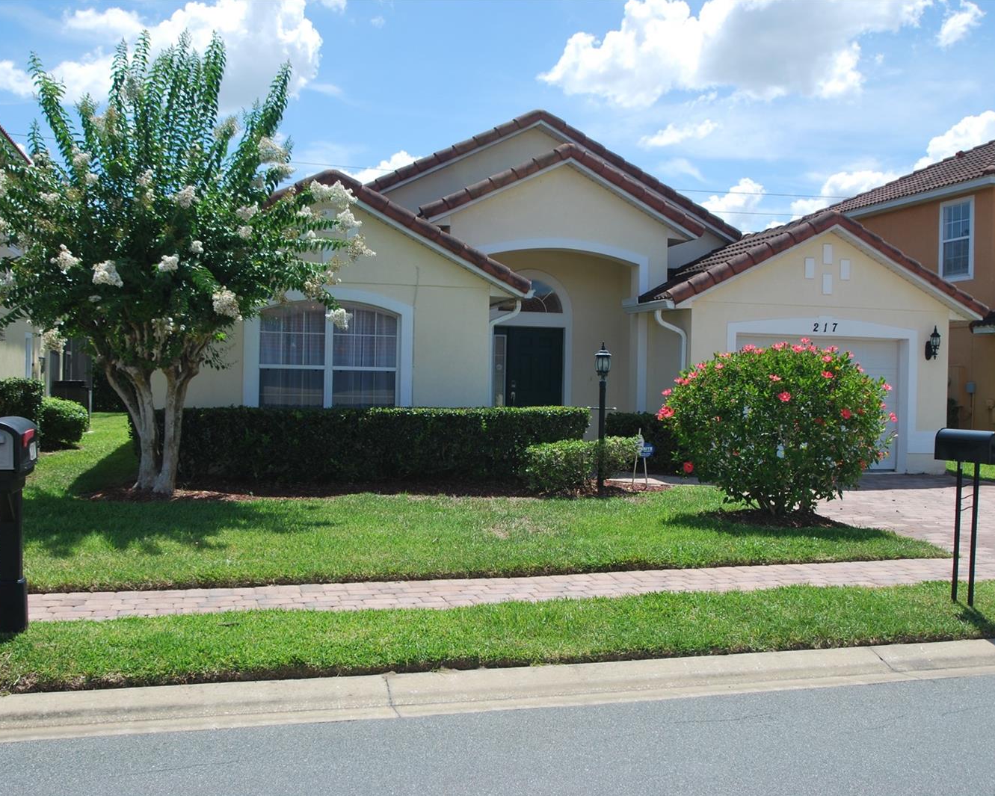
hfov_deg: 50.8
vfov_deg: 41.6
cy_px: 398
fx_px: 1047
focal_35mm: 36
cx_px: 479
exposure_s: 1/200
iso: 100
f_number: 7.1
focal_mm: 21
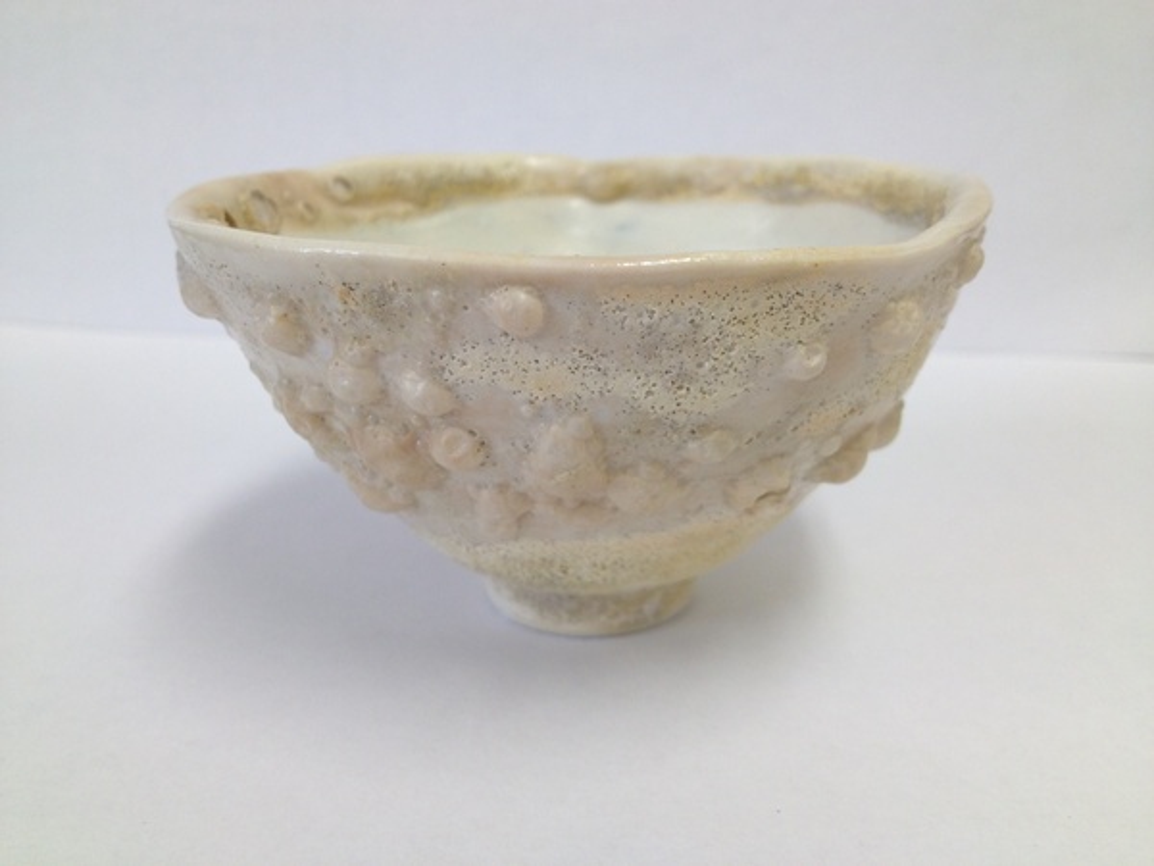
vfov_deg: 40.7
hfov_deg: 52.6
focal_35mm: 35
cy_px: 433
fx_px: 1167
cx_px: 577
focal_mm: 4.28
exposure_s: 1/60
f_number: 2.4
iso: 80
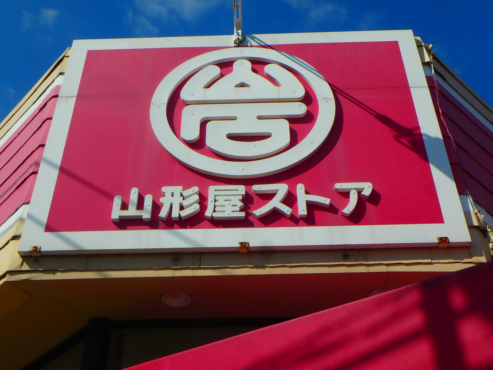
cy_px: 185
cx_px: 246
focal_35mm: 42
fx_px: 598
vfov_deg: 34.3
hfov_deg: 44.8
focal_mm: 7.5
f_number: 8.6
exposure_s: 1/500
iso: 125
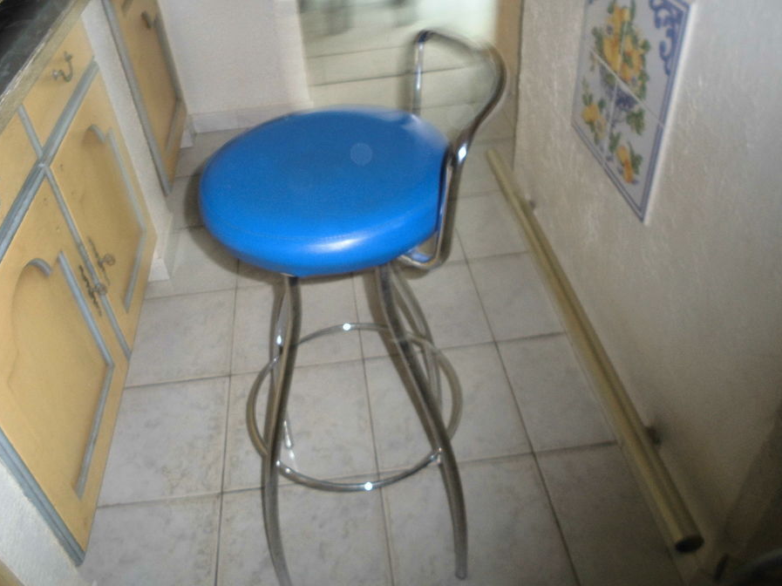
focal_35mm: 29
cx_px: 360
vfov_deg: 48.2
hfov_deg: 61.6
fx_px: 655
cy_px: 285
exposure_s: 1/10
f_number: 3.2
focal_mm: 4.6
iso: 200
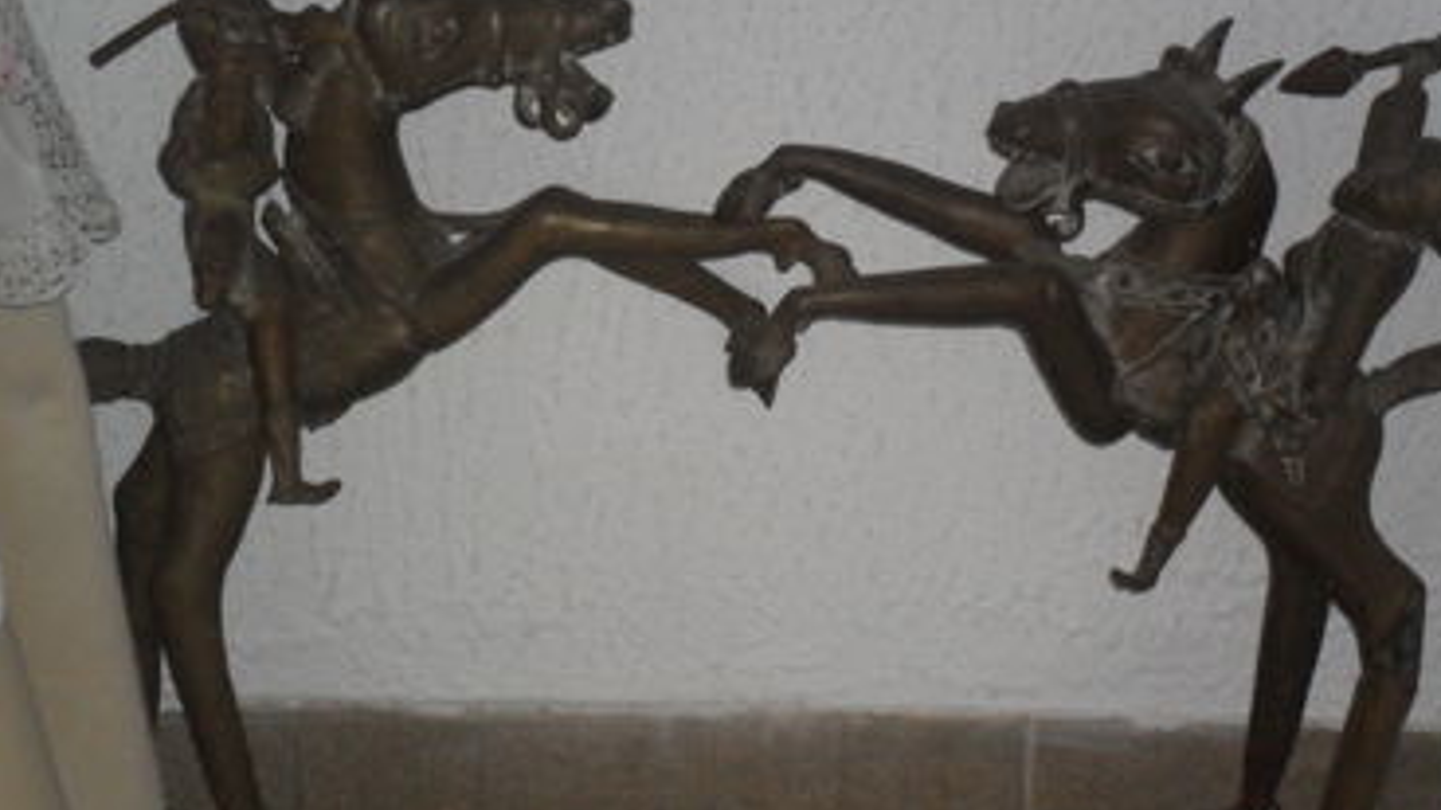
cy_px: 411
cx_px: 748
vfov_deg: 9.5
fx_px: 4891
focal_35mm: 128
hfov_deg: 16.8
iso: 400
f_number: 5
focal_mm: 19.6
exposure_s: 1/60
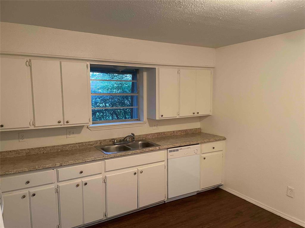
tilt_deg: -6.8
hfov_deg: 67.3
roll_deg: -0.1
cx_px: 152
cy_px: 114
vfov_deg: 53.1
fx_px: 229
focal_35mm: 26
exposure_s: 1/60
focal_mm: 4.2
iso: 500
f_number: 1.6
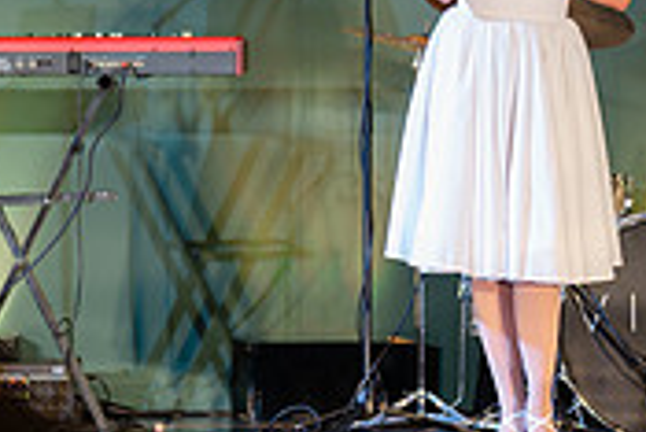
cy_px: 68
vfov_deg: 4.9
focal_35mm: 281
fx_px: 5046
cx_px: 303
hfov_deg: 7.3
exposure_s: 1/125
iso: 125
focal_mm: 85
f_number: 1.2
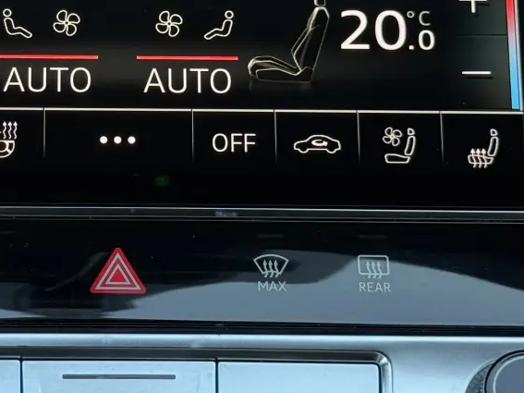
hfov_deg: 16.0
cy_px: 67
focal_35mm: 122
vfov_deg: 12.1
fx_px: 1846
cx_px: 91
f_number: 1.78
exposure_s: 1/168
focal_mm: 6.76
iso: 200
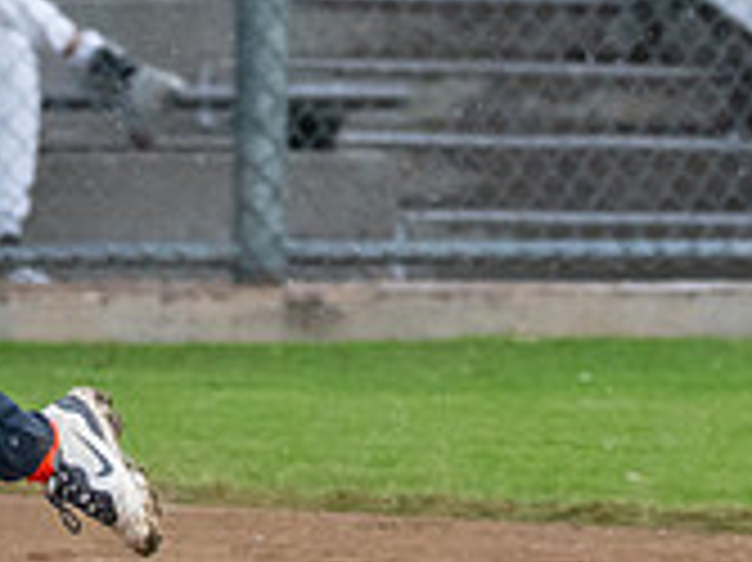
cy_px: 112
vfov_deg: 2.4
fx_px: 13286
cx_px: -189
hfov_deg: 3.2
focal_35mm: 612
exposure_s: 1/1000
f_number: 2.8
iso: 1600
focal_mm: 89
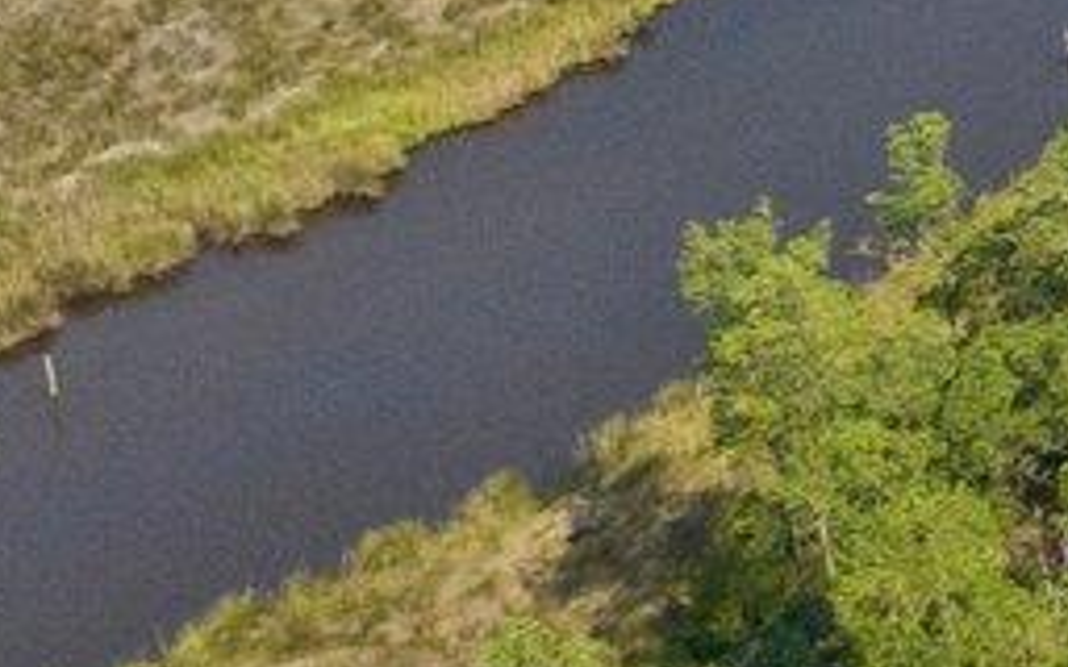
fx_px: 5909
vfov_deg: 6.4
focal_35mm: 203
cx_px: 2507
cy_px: -90
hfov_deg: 9.3
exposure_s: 1/240
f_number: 5.6
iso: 400
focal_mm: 12.29
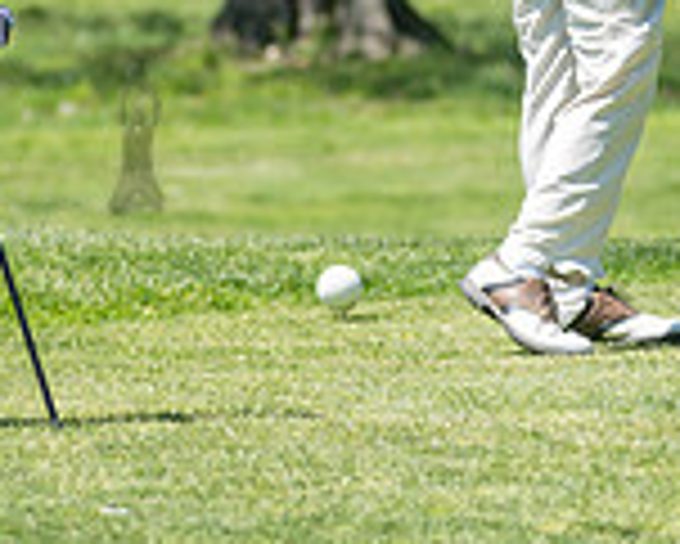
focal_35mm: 451
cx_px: 716
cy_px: -83
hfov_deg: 4.3
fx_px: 9082
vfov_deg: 3.4
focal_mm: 125
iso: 100
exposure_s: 1/500
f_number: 3.5
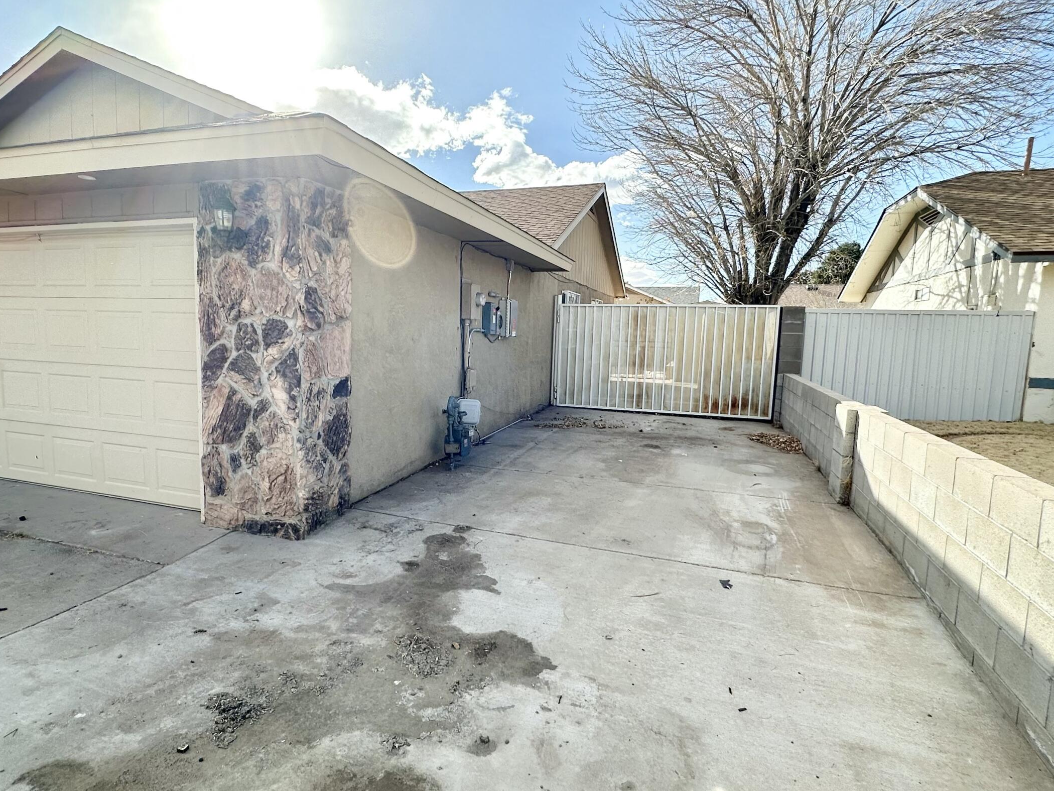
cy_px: 402
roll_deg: -1.0
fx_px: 609
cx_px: 483
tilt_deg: -5.0
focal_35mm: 20
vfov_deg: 66.0
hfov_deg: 81.6
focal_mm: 2.22
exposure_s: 1/940
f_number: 2.2
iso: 40
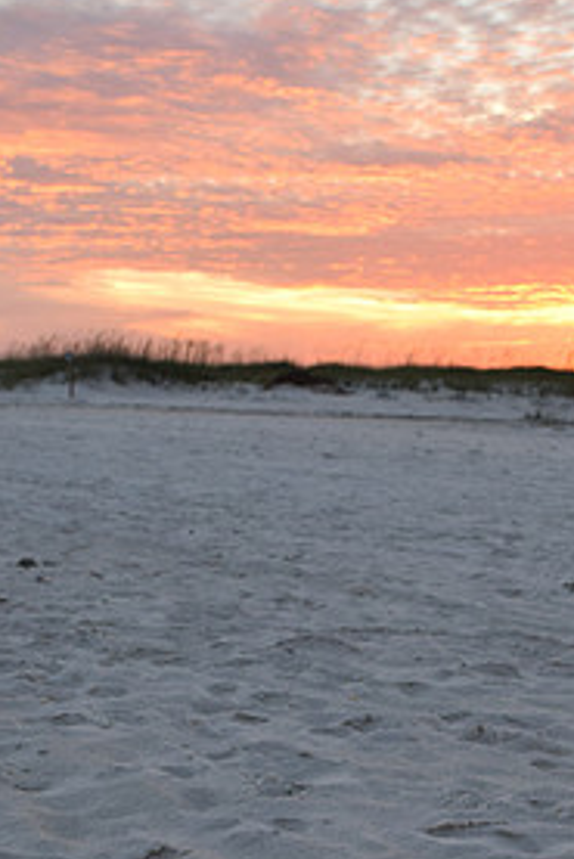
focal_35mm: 66
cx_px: 541
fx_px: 1578
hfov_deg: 20.1
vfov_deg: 29.3
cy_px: 757
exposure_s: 1/125
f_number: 5.6
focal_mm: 21
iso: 400
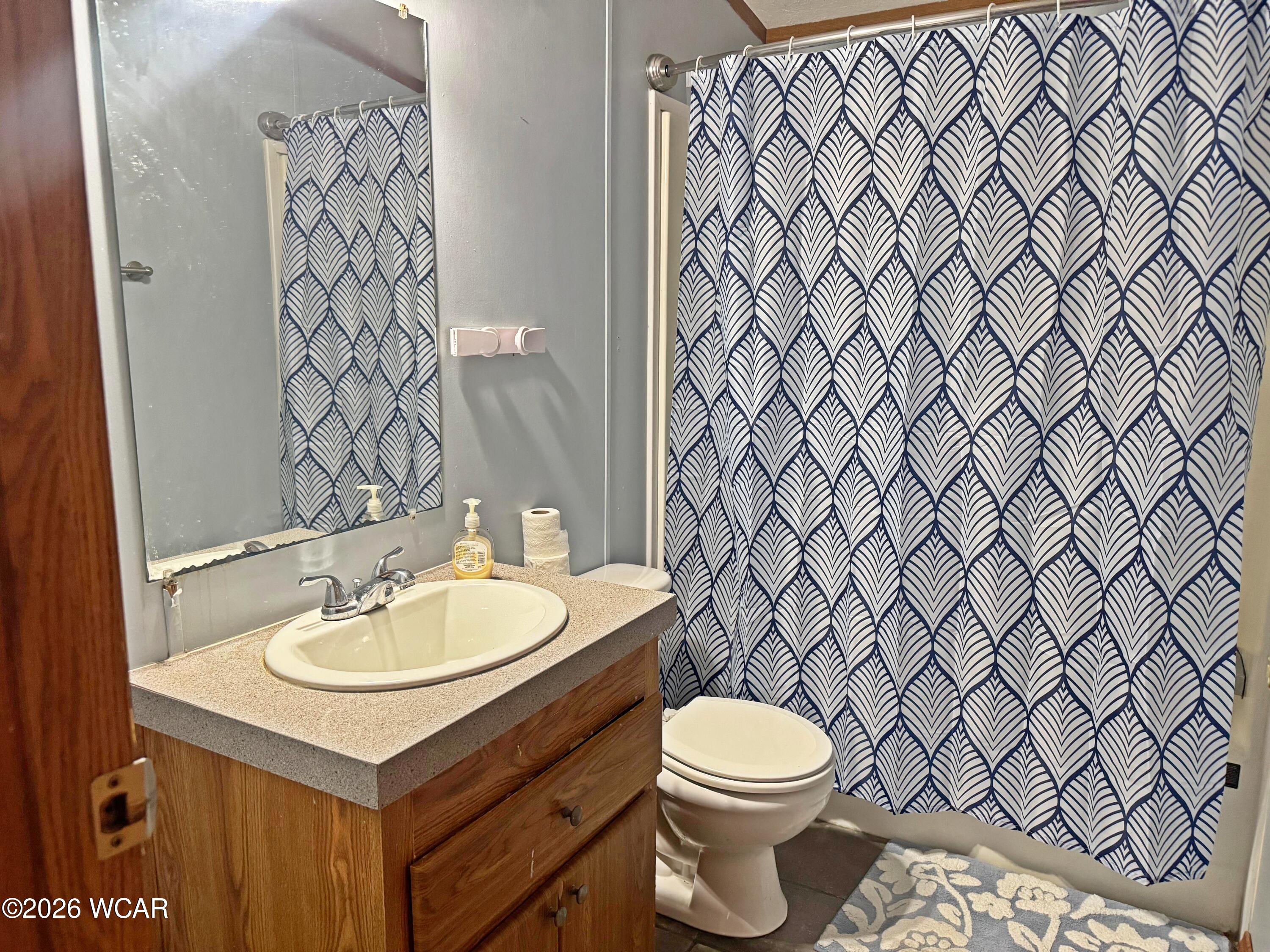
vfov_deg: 56.8
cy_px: 476
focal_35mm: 24
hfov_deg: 71.6
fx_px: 881
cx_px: 635
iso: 500
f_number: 1.78
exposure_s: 1/48
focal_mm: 6.76
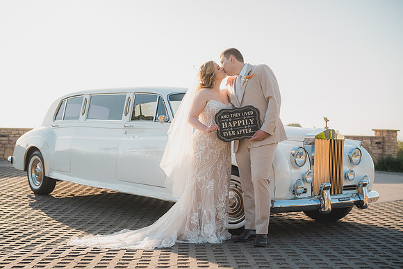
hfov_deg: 39.6
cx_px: 202
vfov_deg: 27.0
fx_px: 560
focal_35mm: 50
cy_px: 134
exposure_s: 1/800
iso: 125
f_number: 2.5
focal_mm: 50
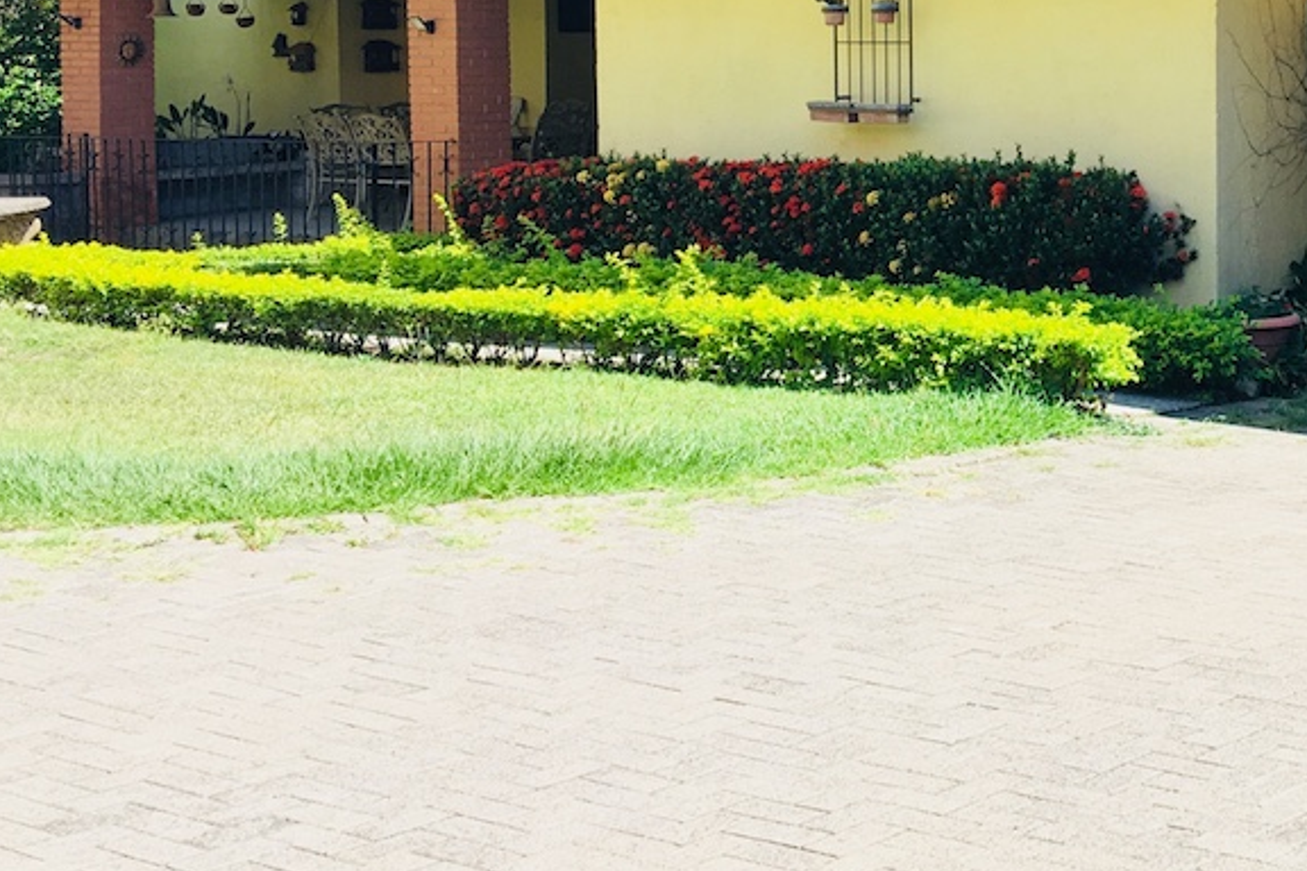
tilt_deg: -1.9
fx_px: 2432
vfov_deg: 20.0
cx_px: 1262
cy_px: 118
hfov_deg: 28.5
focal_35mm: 67
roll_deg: +0.7
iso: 25
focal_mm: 4.15
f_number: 2.2
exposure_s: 1/382
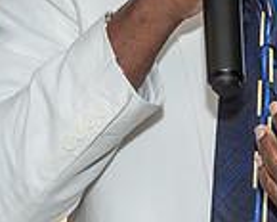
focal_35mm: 295
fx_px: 2418
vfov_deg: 5.2
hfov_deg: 6.5
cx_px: 251
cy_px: -71
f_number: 6.3
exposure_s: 1/250
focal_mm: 40
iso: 500
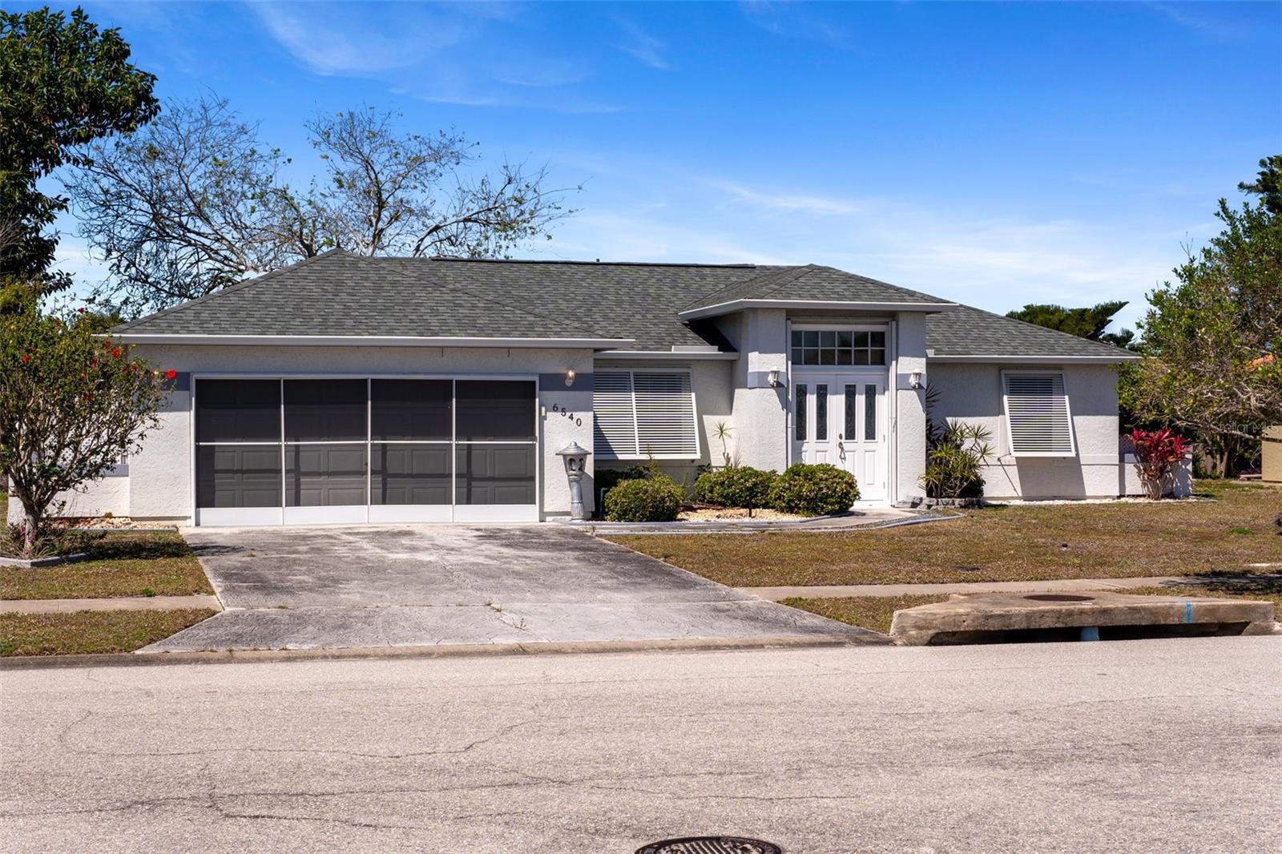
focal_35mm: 54
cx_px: 641
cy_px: 427
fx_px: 1922
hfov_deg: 36.9
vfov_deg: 25.0
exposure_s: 1/160
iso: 100
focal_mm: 36
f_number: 8
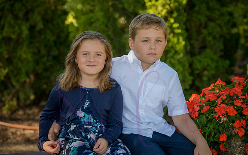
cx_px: 124
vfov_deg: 10.7
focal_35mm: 123
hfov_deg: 17.0
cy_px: 80
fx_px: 832
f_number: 4
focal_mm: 120
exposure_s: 1/500
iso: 400
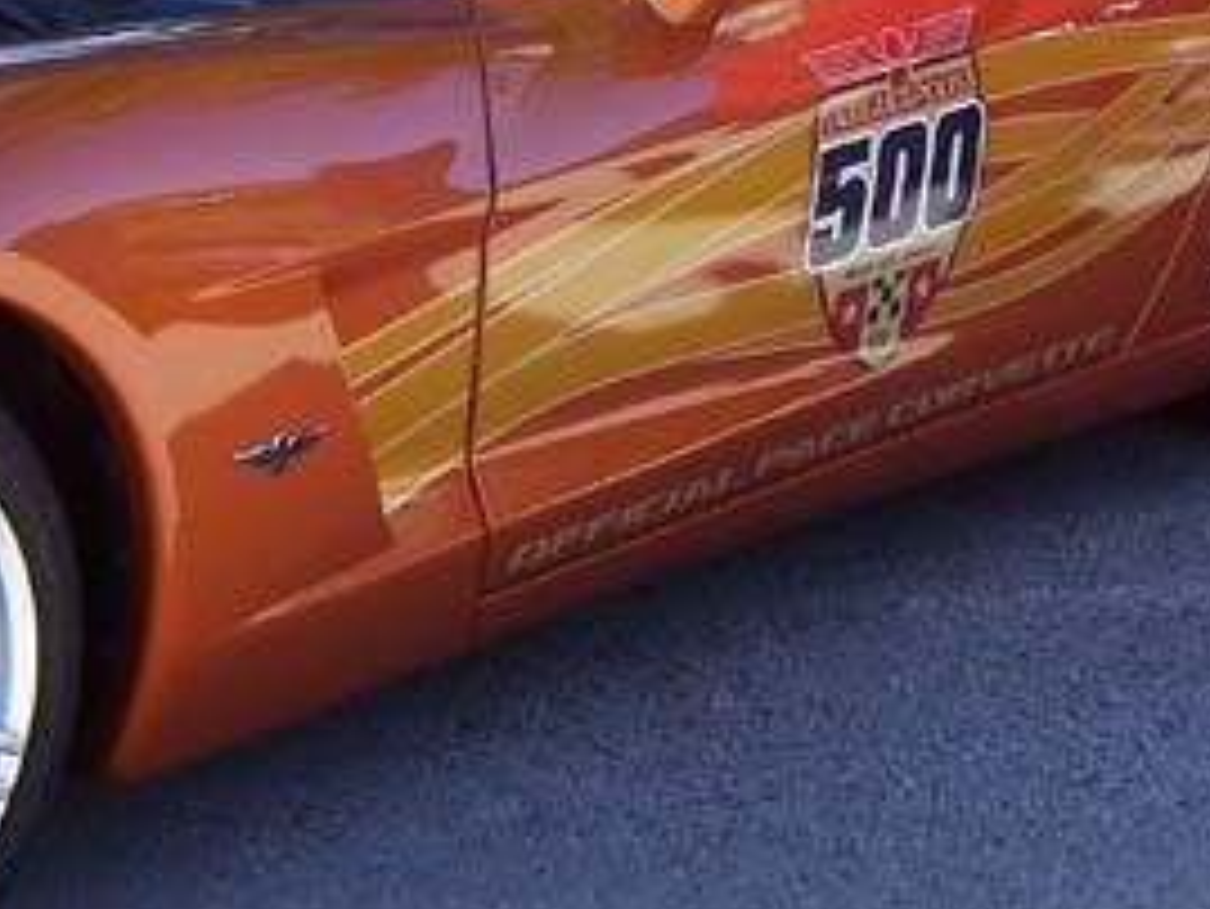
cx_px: 522
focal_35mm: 113
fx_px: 3952
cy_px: 137
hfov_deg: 17.4
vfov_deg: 13.0
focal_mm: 6.3
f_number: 2.8
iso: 80
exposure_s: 1/250
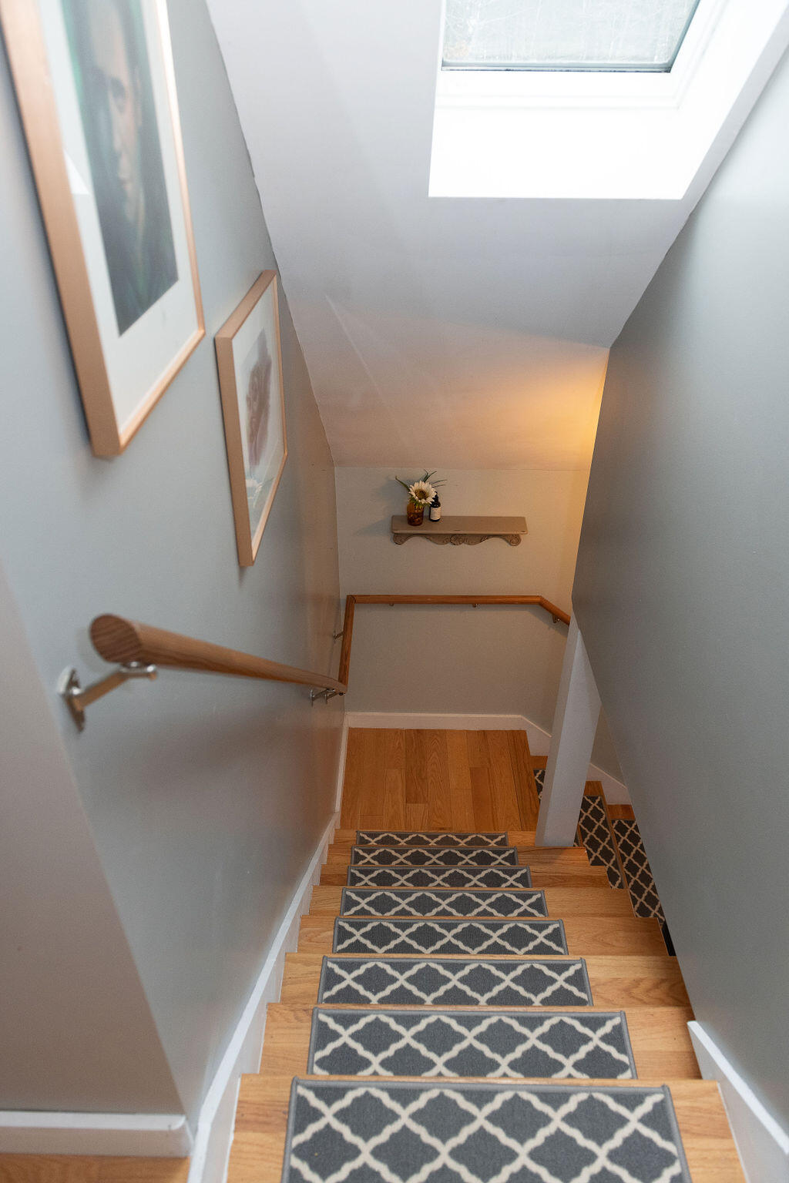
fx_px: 789
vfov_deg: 73.7
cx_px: 394
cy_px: 592
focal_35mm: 24
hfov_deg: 53.1
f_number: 5
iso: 1250
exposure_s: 1/100
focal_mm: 24
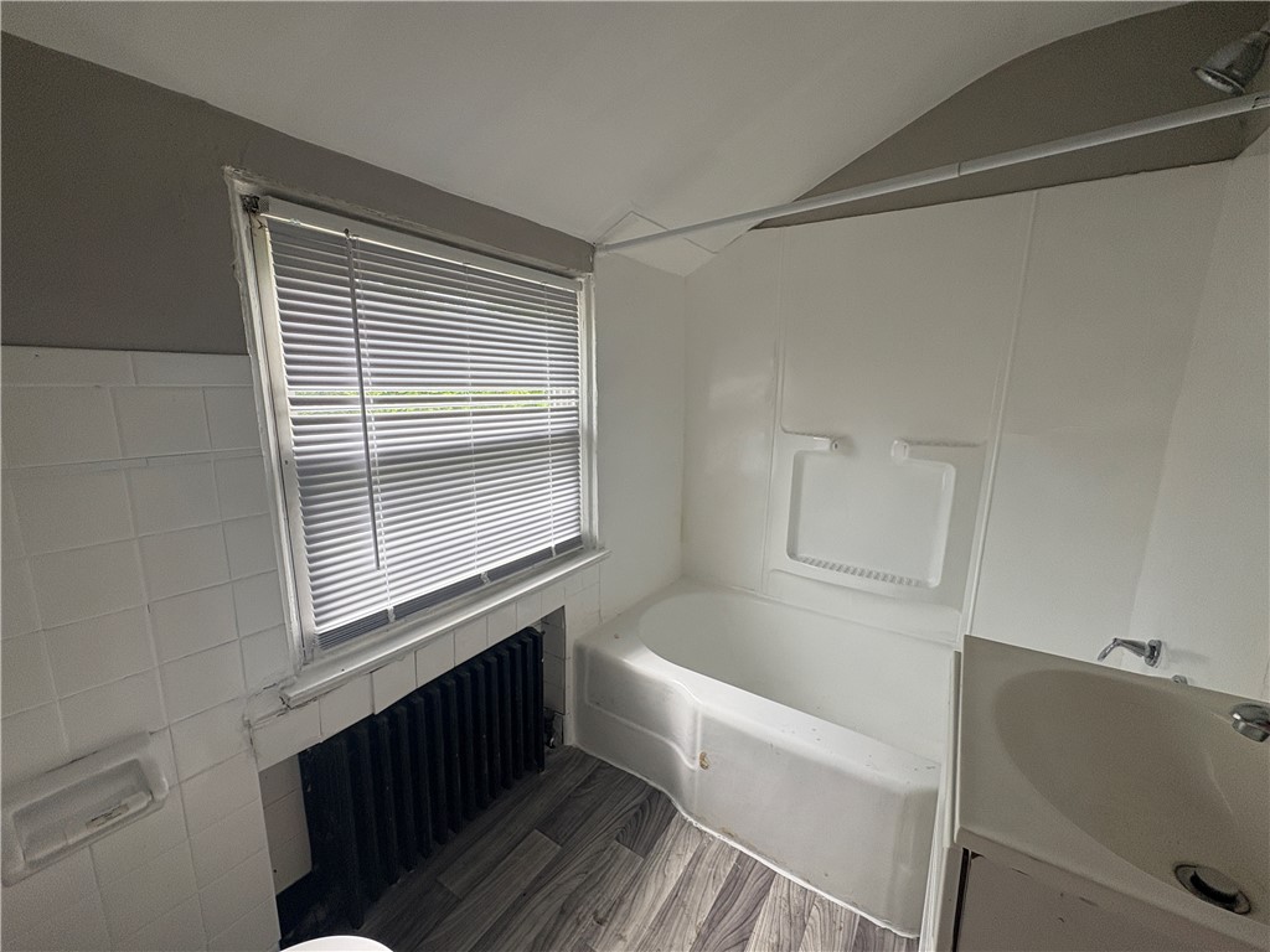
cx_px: 635
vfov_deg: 85.7
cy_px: 476
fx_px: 514
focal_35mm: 14
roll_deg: -1.4
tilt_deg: -10.5
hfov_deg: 102.1
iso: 80
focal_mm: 2.22
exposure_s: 1/99
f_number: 2.2
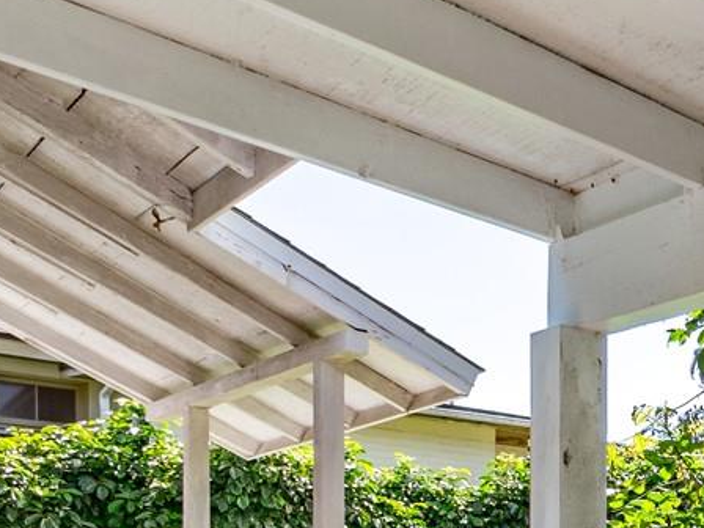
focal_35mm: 50
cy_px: 544
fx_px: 1017
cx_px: 947
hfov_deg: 29.5
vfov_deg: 27.2
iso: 125
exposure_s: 1/2000
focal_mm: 7
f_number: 4
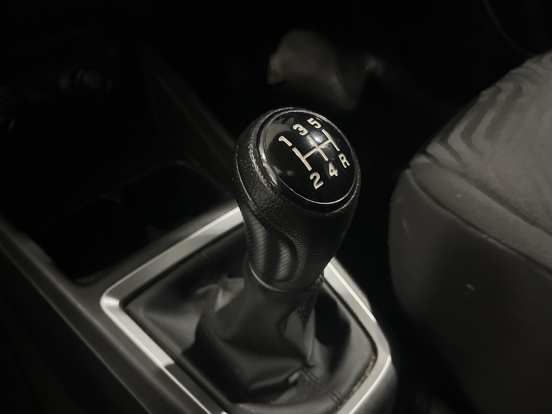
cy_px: 207
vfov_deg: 53.1
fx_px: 415
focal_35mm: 26
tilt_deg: -42.8
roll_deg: +0.0
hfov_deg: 67.3
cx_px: 276
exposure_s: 1/100
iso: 8000
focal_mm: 5.1
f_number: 1.6
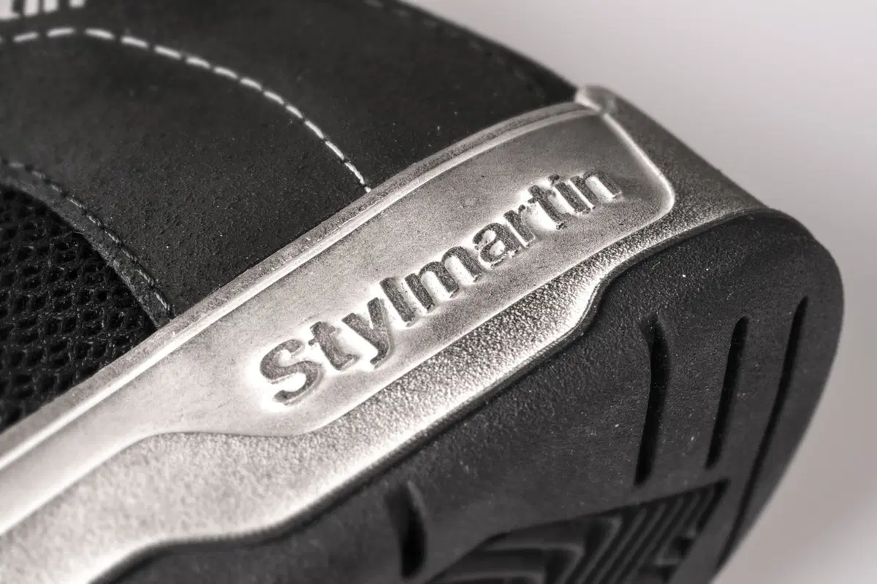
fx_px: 2010
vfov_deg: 16.6
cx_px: 438
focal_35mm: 82
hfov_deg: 24.6
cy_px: 292
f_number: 20
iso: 100
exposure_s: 1/100
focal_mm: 55
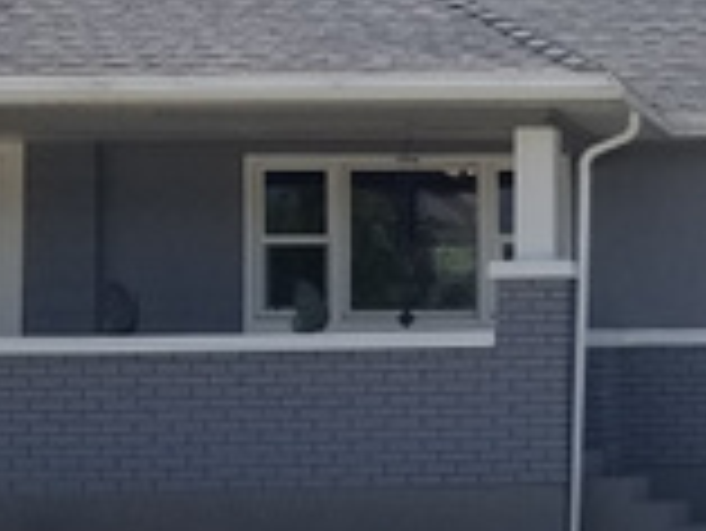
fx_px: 2164
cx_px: 1061
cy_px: 194
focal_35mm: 106
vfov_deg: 14.0
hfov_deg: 16.8
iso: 50
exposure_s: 1/2784
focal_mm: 4.2
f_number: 1.7
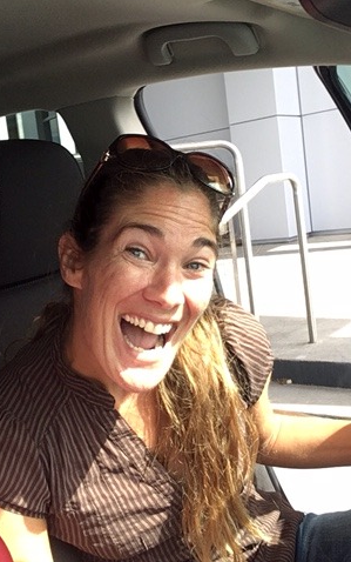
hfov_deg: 29.2
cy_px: 281
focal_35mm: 44
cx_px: 163
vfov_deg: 45.3
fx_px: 673
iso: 50
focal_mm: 2.15
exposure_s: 1/213
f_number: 2.4
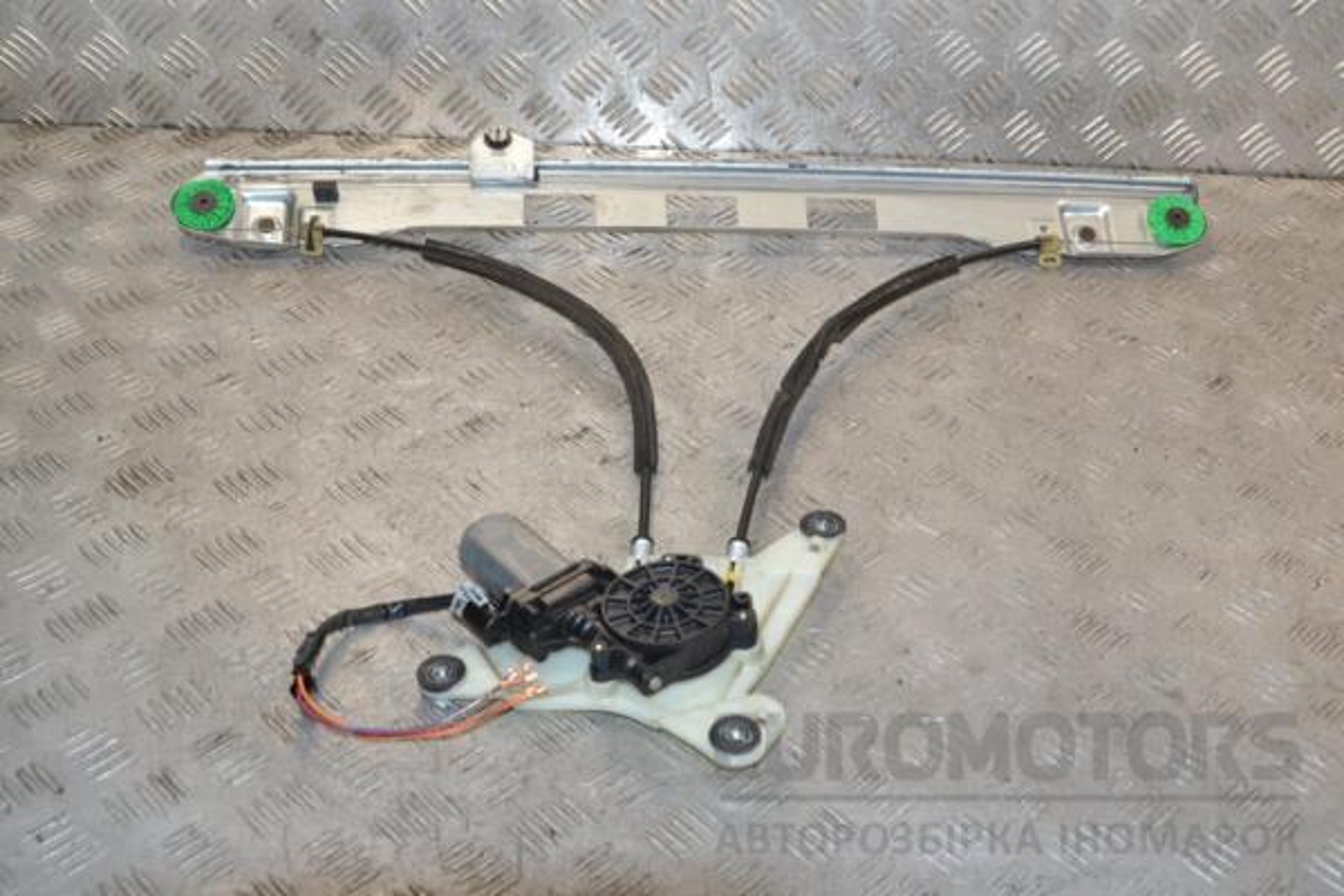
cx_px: 672
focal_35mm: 48
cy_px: 448
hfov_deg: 41.1
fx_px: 1792
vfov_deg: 28.1
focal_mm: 32
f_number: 8
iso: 800
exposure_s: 1/200
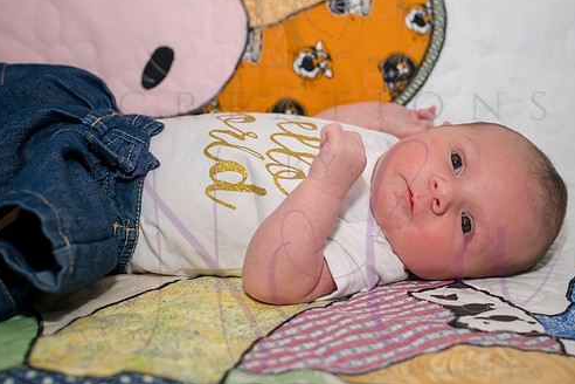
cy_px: 163
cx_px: 333
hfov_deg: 33.9
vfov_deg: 23.0
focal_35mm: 59
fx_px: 942
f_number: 4
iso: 800
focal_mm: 50
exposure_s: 1/160
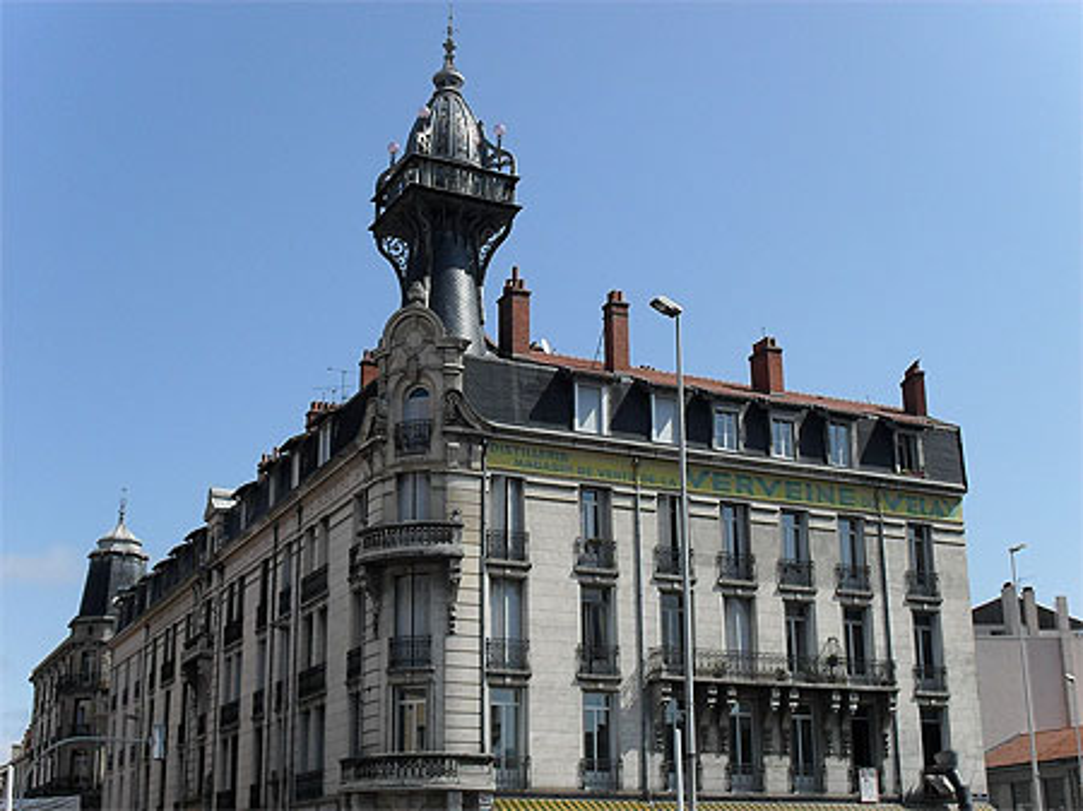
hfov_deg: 38.9
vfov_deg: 29.6
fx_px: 1532
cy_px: 406
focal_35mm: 49
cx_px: 542
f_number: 10
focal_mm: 8.7
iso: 100
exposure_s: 1/180
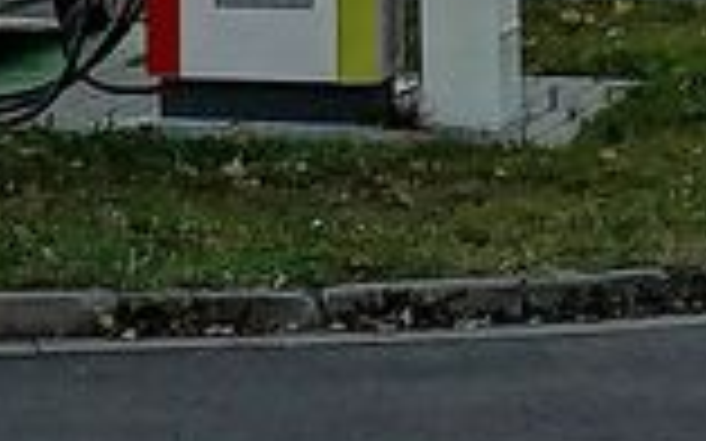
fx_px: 5078
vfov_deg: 4.9
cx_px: -391
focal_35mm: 264
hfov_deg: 7.8
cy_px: -274
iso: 200
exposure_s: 4
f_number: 1.8
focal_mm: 5.3
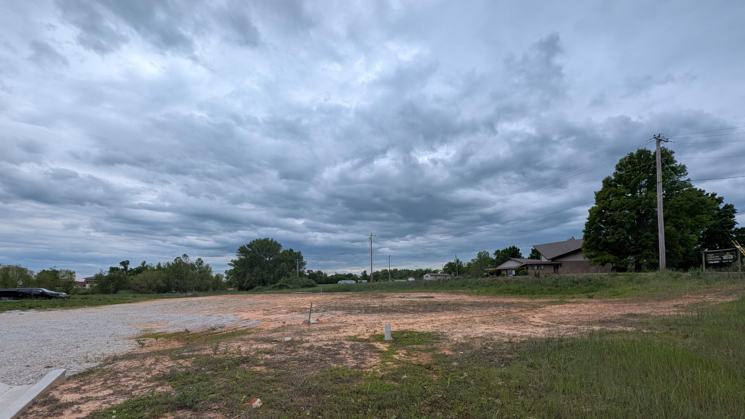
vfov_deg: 68.4
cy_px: 282
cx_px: 380
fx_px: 296
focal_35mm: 15
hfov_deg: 103.0
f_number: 2.2
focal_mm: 1.95
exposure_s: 1/1733
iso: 49
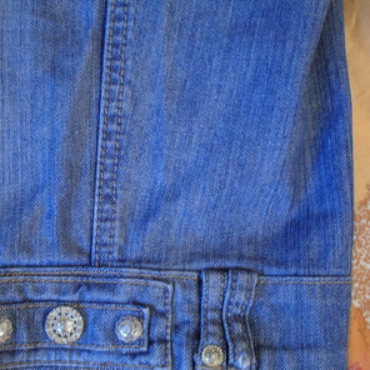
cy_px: 206
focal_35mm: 47
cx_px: 114
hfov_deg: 35.6
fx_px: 568
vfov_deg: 36.0
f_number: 3.2
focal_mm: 6.3
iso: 200
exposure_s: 1/4
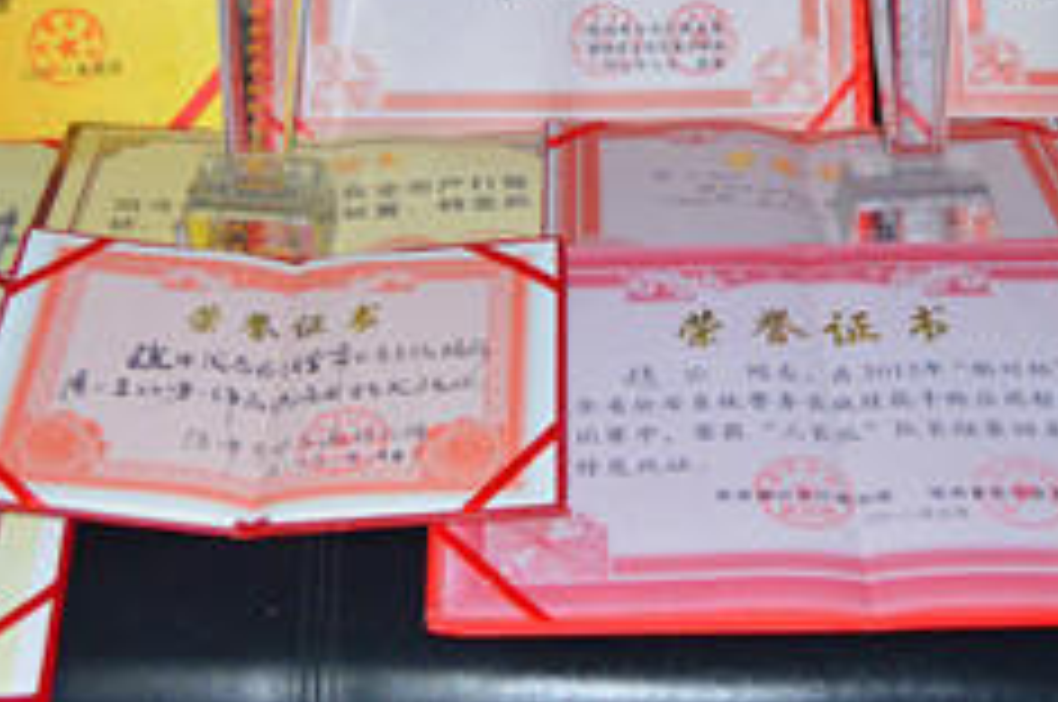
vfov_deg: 20.4
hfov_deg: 30.6
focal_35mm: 66
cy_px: 176
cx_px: 504
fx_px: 1936
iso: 1100
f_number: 3.8
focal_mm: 23
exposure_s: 1/60
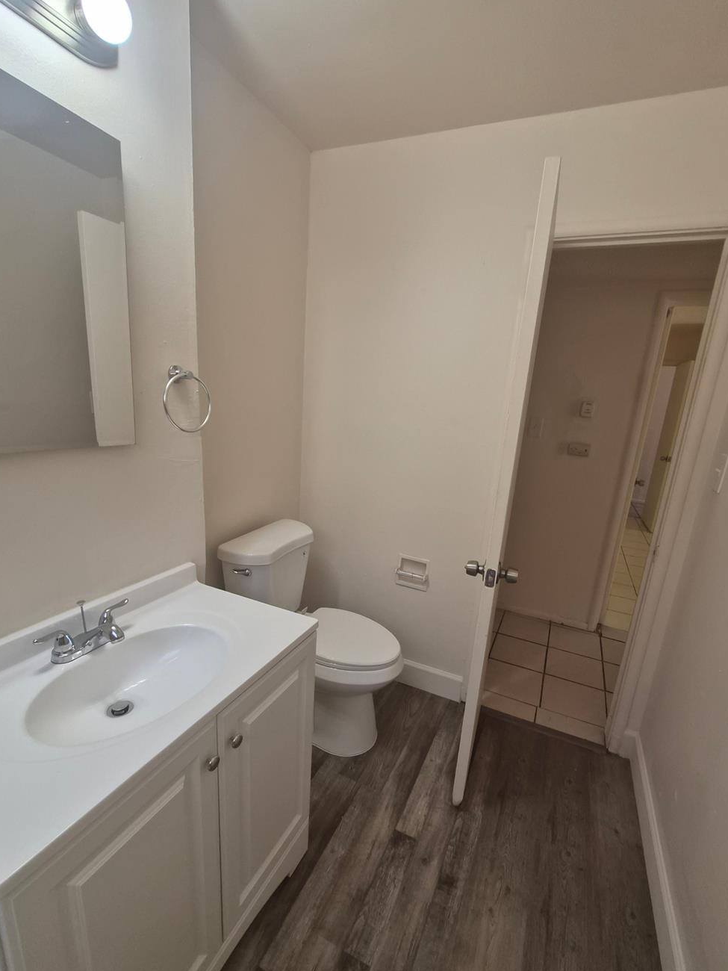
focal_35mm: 15
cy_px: 506
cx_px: 374
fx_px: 421
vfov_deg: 98.1
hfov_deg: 81.7
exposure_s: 1/60
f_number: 2.2
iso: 64
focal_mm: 1.7
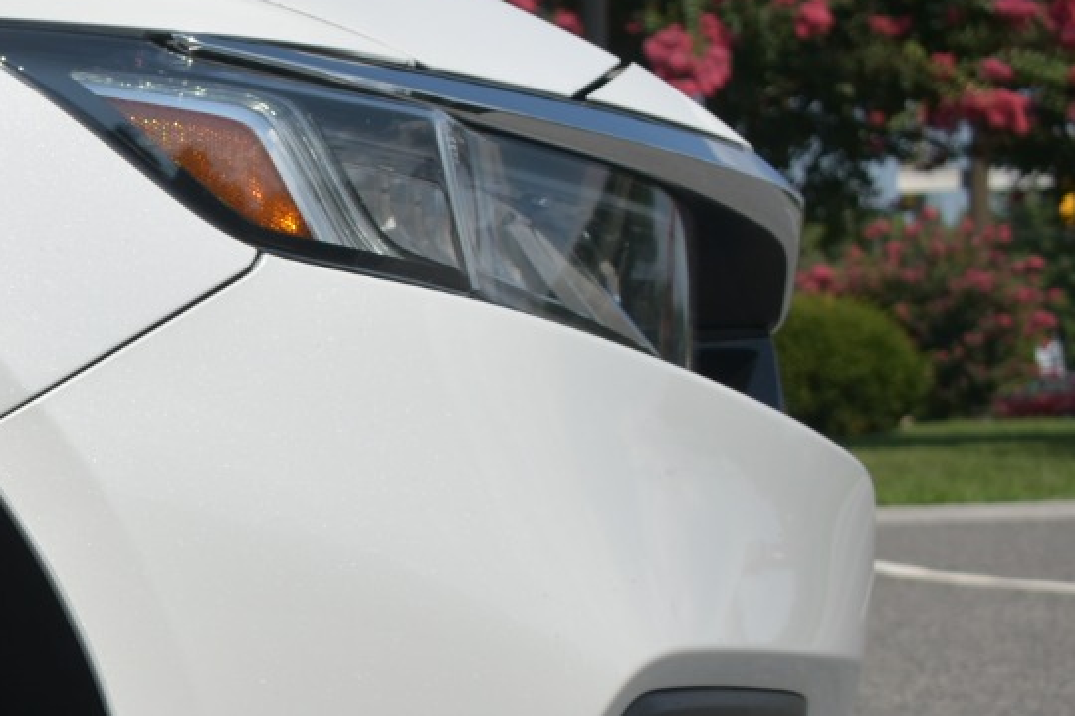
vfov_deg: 13.1
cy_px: 630
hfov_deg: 17.9
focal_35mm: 104
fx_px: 3090
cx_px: -467
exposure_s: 1/1250
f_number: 3.8
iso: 100
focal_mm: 23
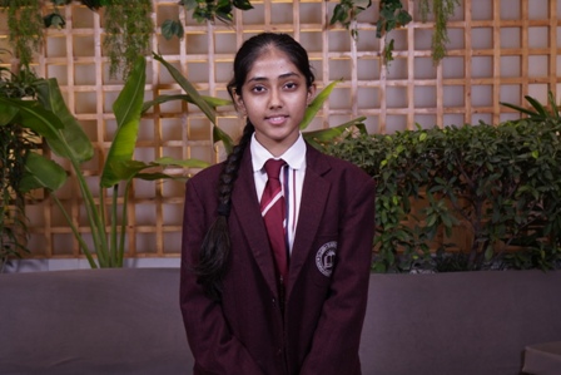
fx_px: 717
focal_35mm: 46
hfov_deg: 42.7
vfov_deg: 29.3
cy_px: 188
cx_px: 280
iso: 500
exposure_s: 1/125
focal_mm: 31
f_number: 5
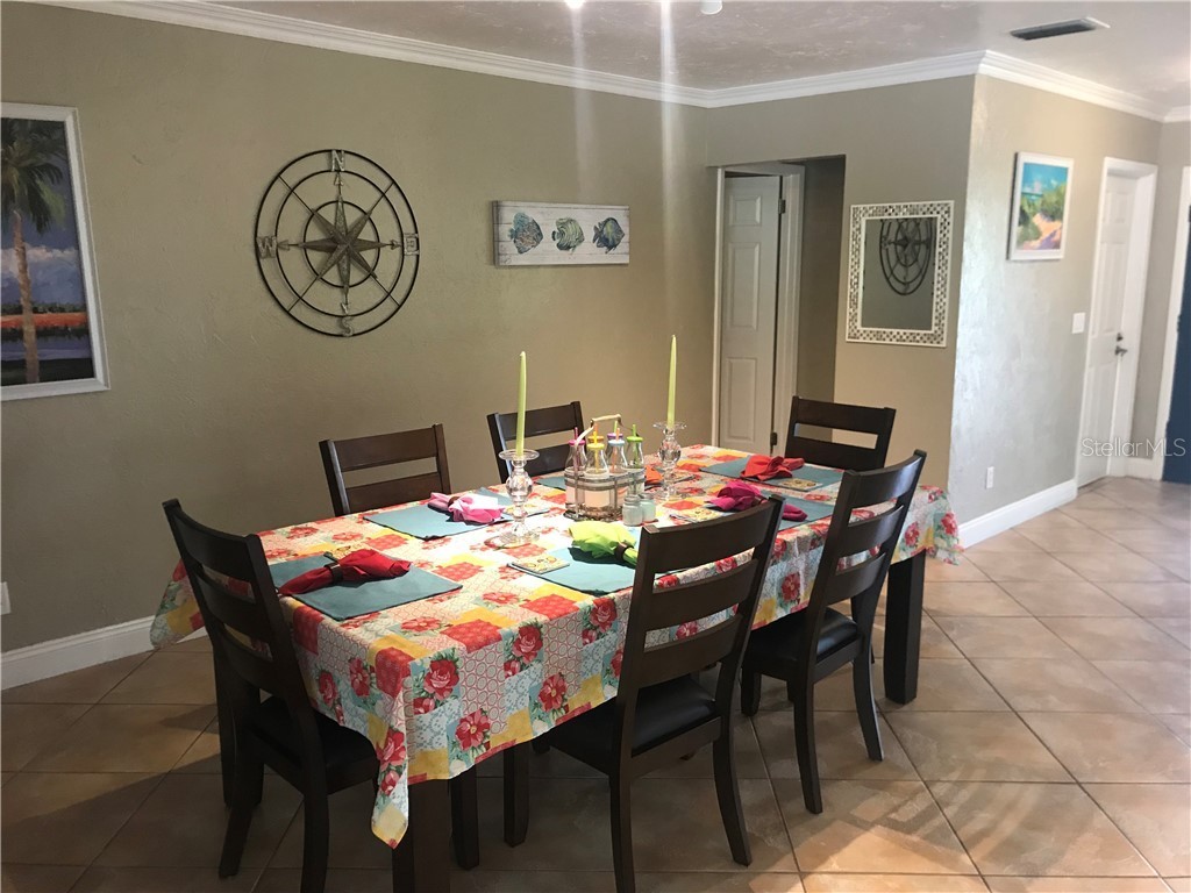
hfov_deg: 63.4
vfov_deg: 49.7
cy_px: 446
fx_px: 963
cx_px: 596
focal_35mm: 28
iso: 50
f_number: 1.8
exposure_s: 1/15
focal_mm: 3.99
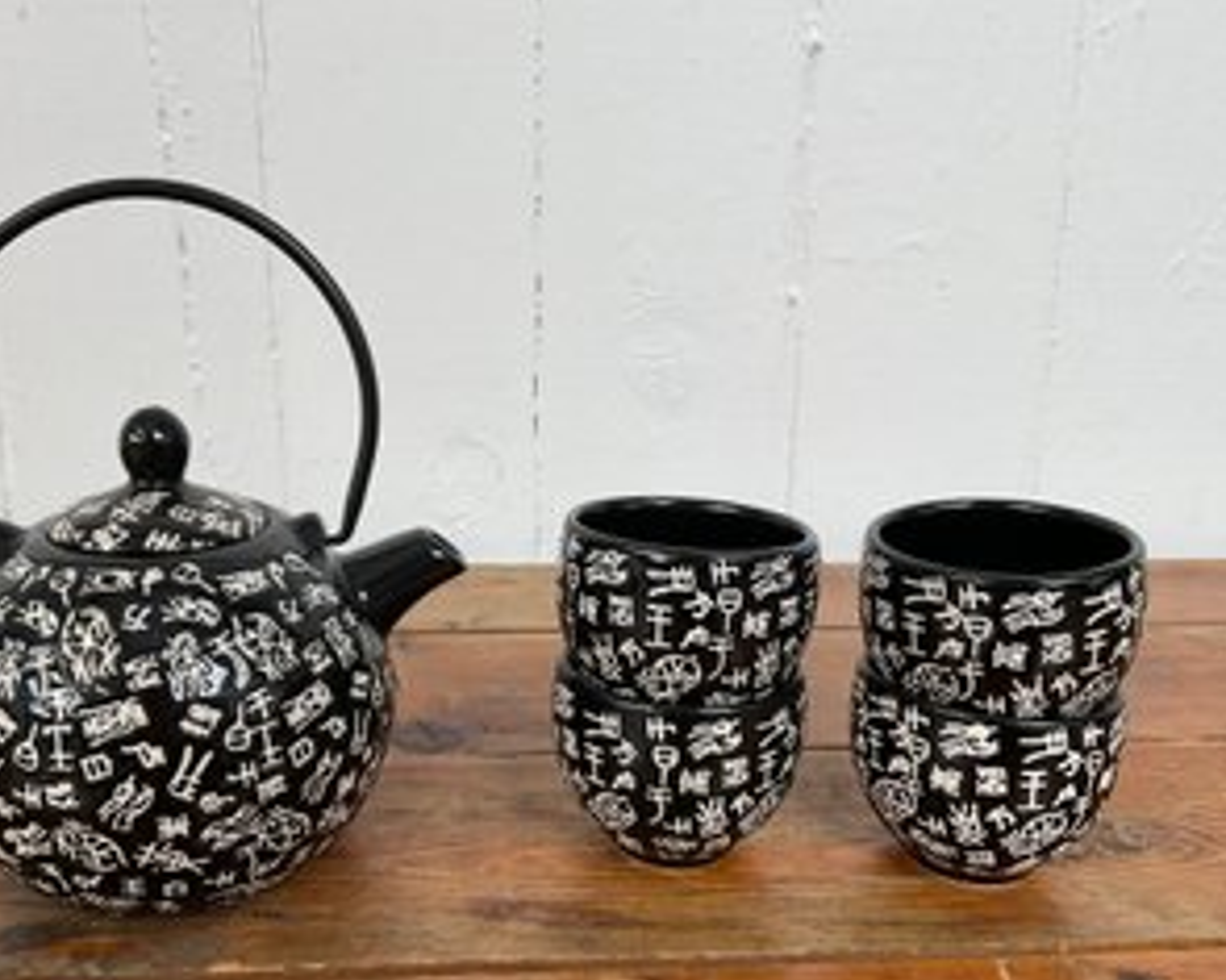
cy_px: 528
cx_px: 565
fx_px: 1197
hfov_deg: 54.2
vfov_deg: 44.5
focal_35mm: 33
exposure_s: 1/122
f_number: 1.8
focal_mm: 3
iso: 25
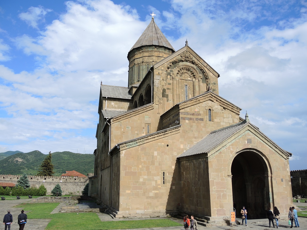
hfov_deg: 63.4
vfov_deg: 49.8
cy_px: 115
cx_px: 154
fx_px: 248
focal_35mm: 28
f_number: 2.8
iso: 80
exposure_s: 1/1600
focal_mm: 6
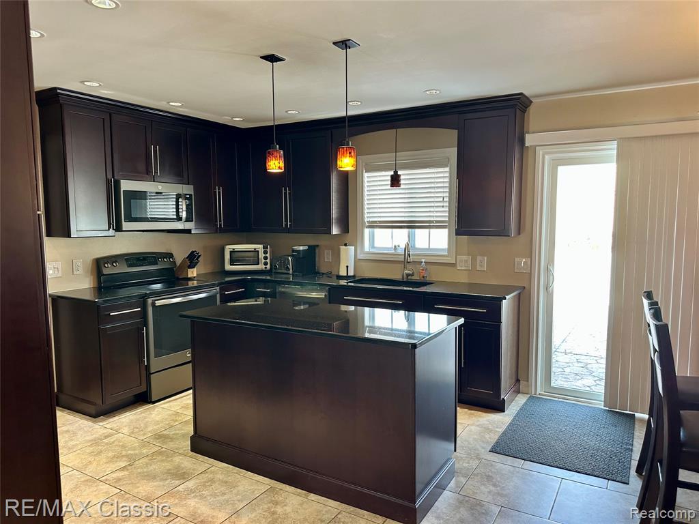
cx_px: 350
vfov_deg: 56.8
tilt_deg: -4.3
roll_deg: +0.0
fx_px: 485
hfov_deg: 71.6
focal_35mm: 24
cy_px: 262
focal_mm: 6.86
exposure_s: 1/120
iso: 160
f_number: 1.78
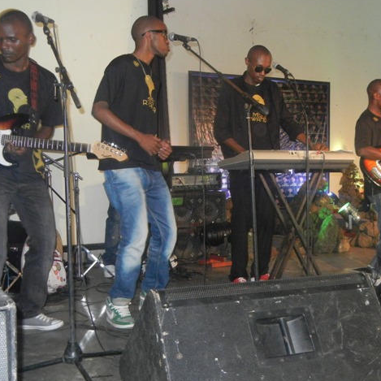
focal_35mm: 47
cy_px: 189
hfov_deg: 36.0
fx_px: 585
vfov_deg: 36.1
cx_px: 224
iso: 800
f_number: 3.7
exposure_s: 1/30
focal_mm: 7.1
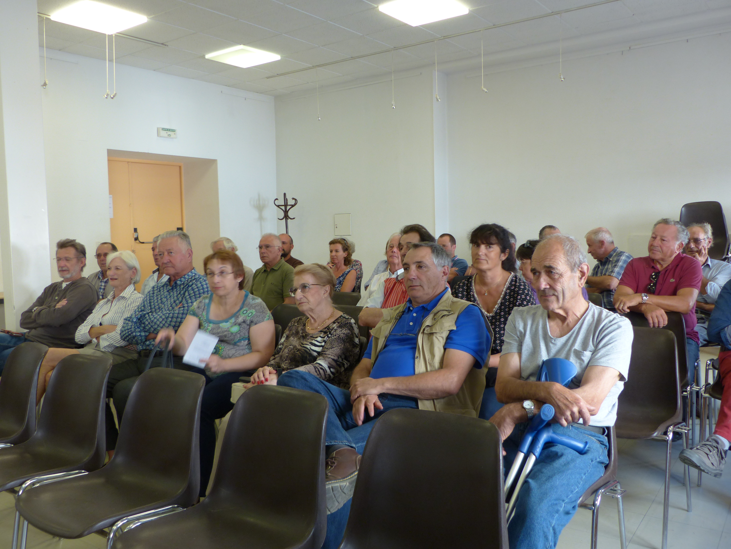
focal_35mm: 30
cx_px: 366
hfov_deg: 60.0
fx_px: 634
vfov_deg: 46.8
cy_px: 274
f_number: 2.8
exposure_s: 1/25
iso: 100
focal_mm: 5.4
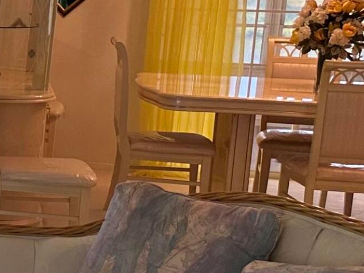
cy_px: 124
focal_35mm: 109
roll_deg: -1.1
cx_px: -415
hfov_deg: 14.3
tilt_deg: -10.1
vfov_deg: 13.6
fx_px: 1147
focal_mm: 6.86
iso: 160
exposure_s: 1/120
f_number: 1.78
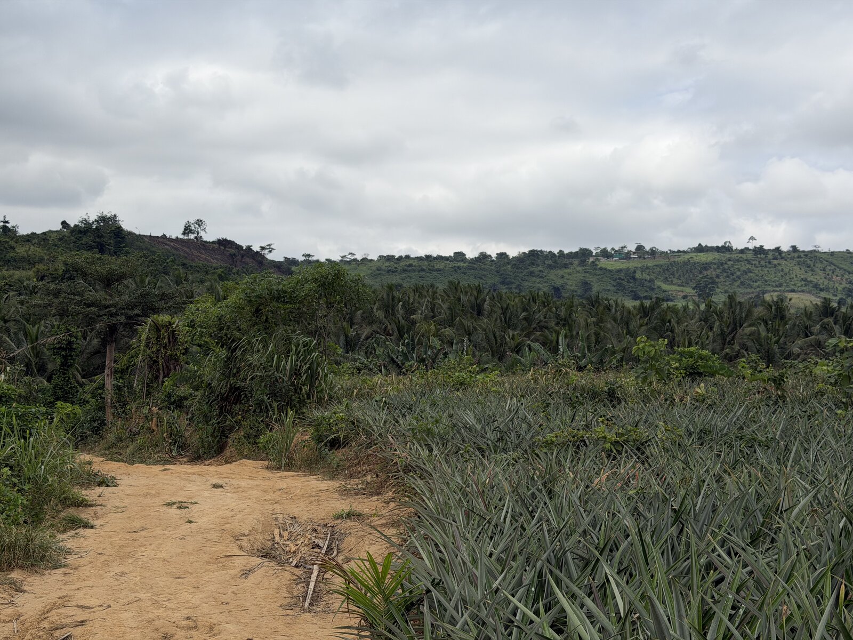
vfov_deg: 30.3
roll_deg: -2.0
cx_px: 426
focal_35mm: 48
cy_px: 320
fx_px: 1183
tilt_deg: +2.2
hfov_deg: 39.7
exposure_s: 1/6024
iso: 64
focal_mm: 6.76
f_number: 1.78
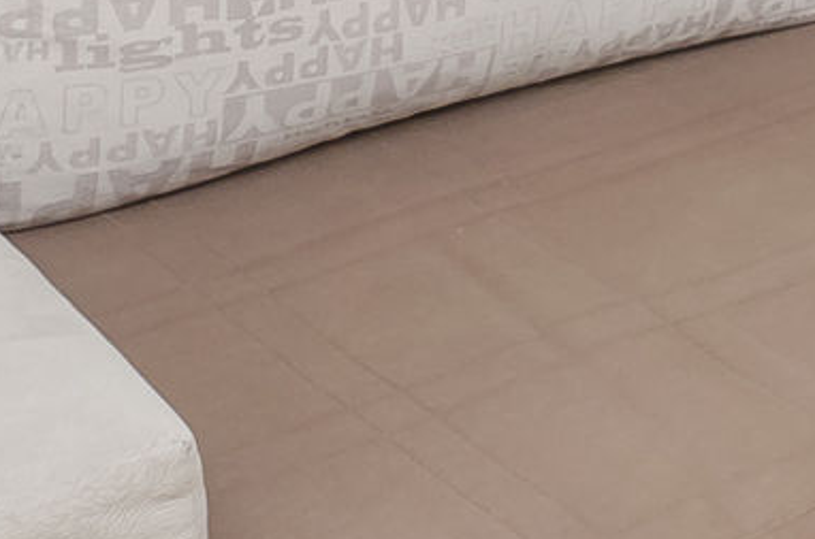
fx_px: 2485
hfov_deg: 16.6
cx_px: 1284
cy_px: -968
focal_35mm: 110
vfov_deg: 10.0
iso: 200
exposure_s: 1/100
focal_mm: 10
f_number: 8
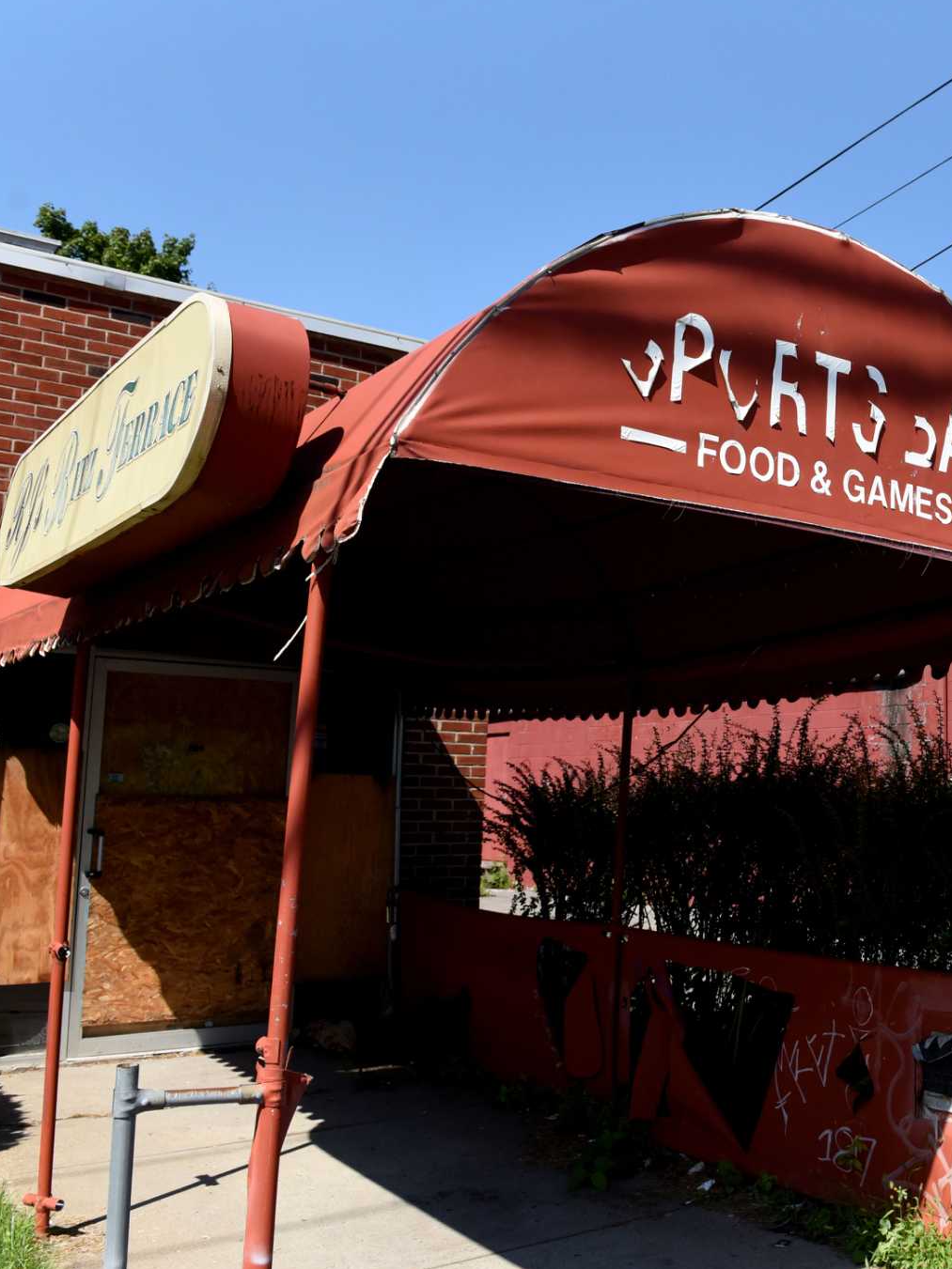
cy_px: 632
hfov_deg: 37.2
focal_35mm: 35
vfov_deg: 52.6
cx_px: 913
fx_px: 1284
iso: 1400
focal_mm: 24
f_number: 7.1
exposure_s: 1/4000
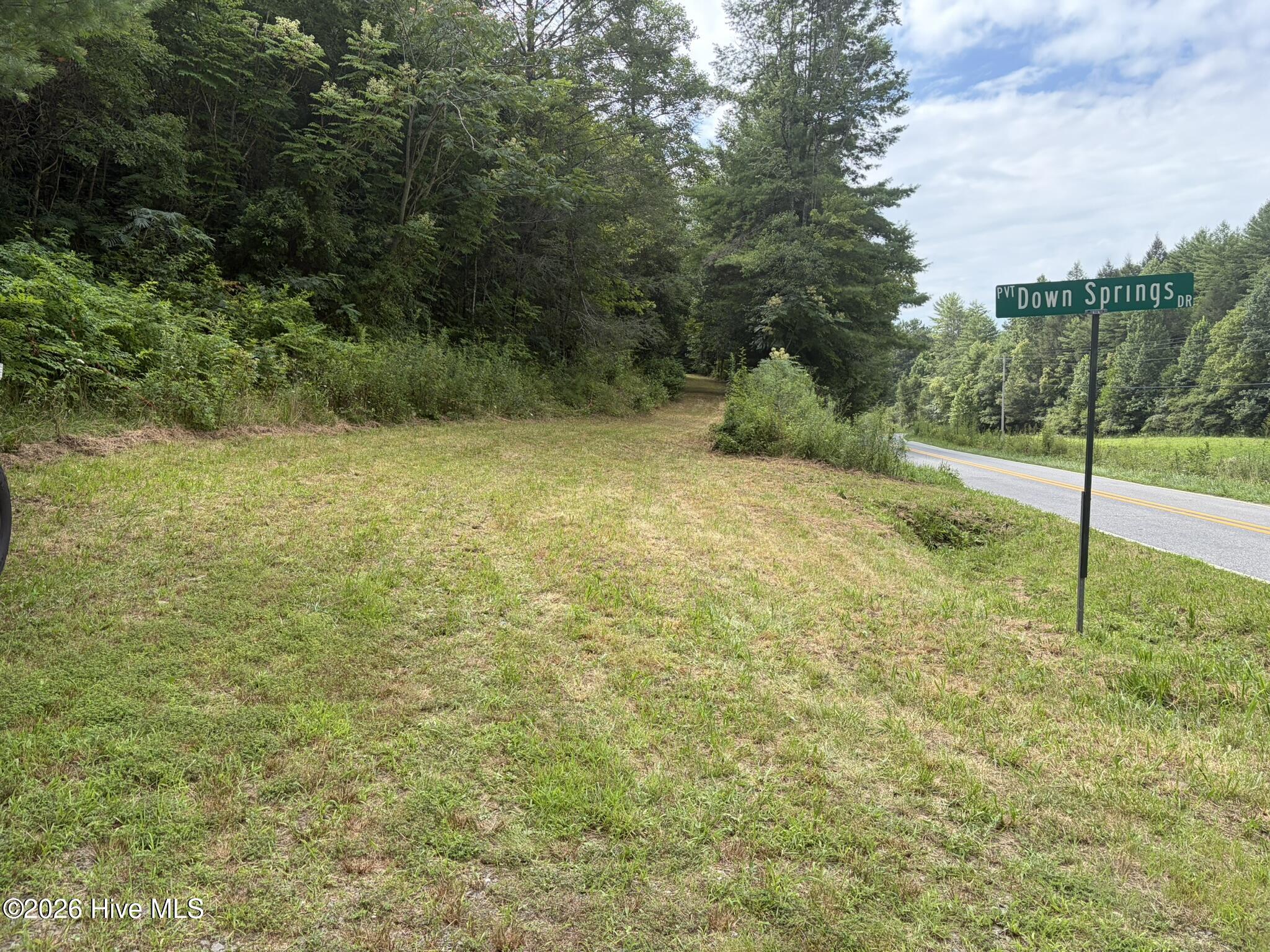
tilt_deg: -2.3
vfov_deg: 53.1
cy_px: 476
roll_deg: +1.2
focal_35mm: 26
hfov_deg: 67.3
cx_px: 635
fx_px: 954
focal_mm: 5.96
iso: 64
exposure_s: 1/1364
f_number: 1.6
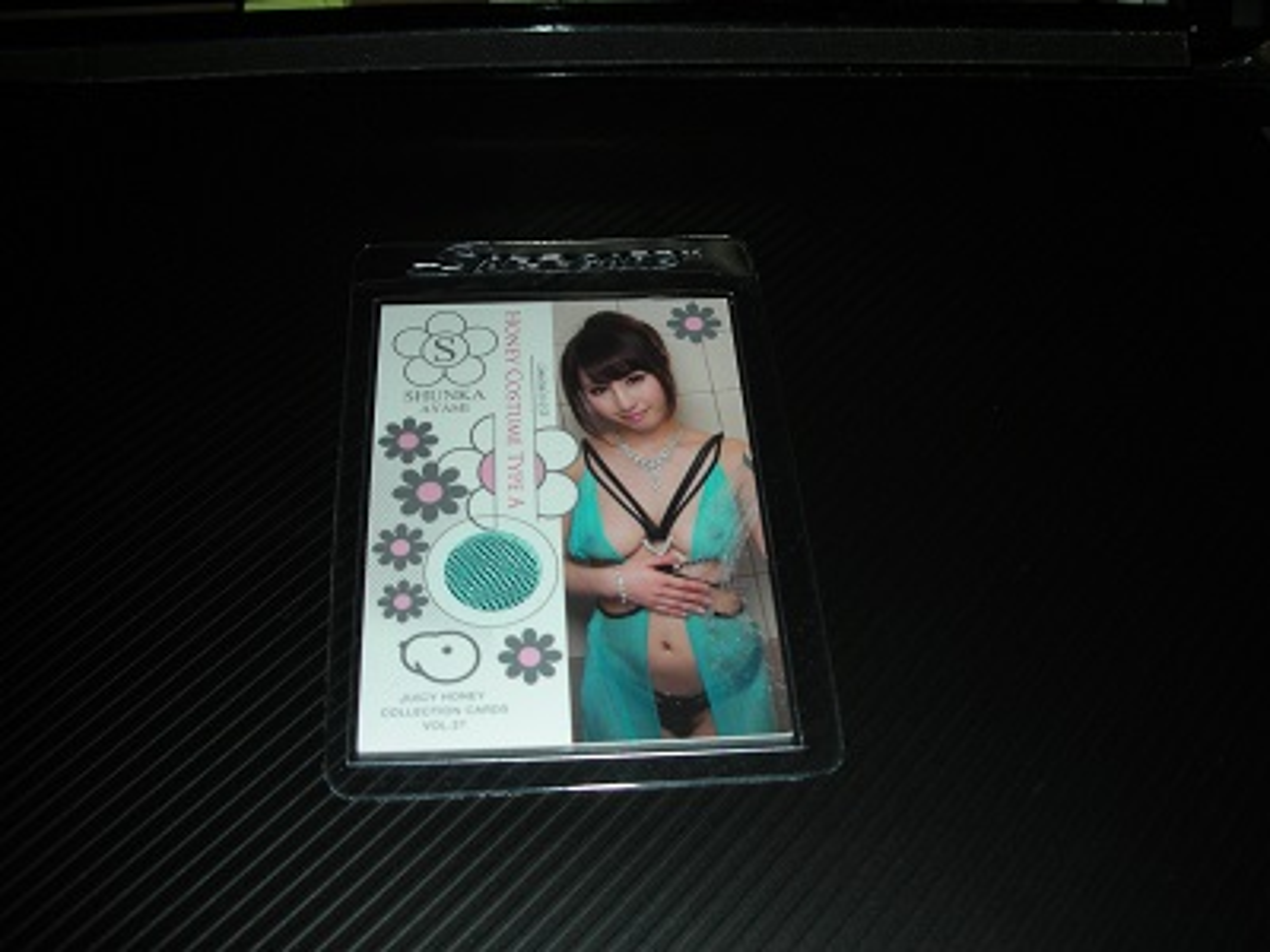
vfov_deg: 40.7
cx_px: 635
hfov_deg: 52.6
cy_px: 476
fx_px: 1284
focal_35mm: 35
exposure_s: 1/60.1
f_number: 3
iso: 50
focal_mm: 5.8
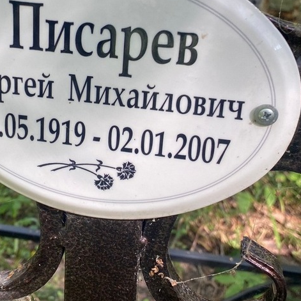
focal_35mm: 50
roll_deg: -6.9
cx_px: 116
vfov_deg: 33.6
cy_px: 88
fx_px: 492
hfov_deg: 33.9
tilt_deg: -22.5
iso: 50
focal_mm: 4.25
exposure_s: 1/121
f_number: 1.8
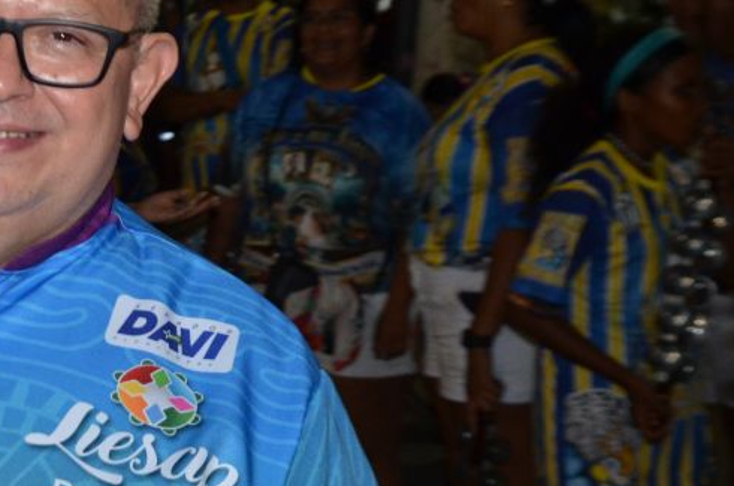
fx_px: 2021
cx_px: -97
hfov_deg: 19.6
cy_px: 309
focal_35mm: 99
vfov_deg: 13.7
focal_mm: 25
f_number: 4
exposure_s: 1/60
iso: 800
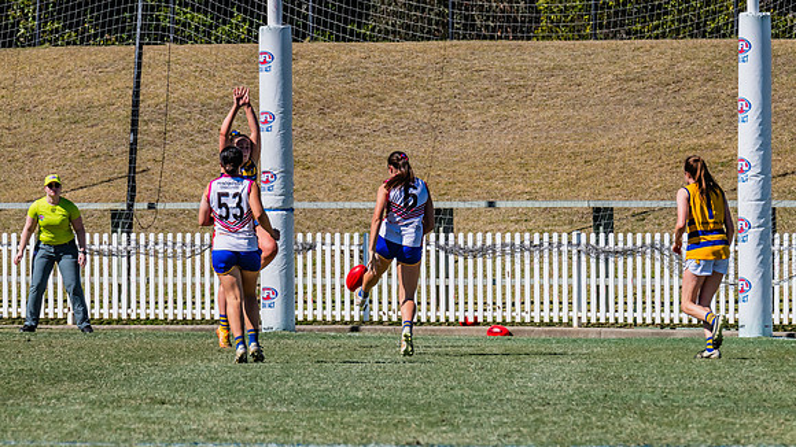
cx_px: 366
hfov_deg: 4.4
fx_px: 10295
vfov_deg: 2.5
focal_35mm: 488
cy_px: 228
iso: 800
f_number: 14
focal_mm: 420
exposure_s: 1/1600
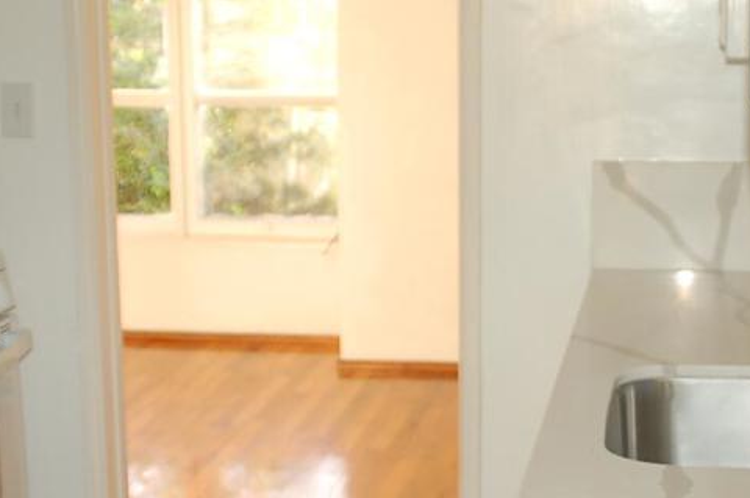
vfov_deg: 17.0
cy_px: 280
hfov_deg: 25.2
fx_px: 1666
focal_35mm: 80
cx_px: 519
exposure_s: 1/100
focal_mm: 25
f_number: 4
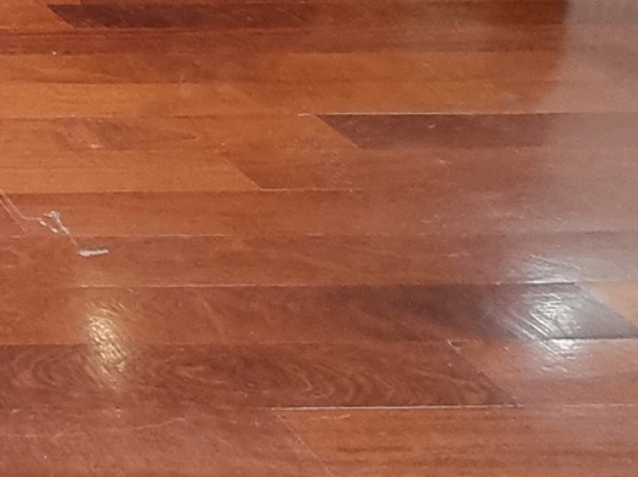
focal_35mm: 56
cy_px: -390
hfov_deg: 20.3
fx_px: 1032
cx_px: -587
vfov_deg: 19.4
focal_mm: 2.2
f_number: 2.2
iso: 500
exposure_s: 1/30
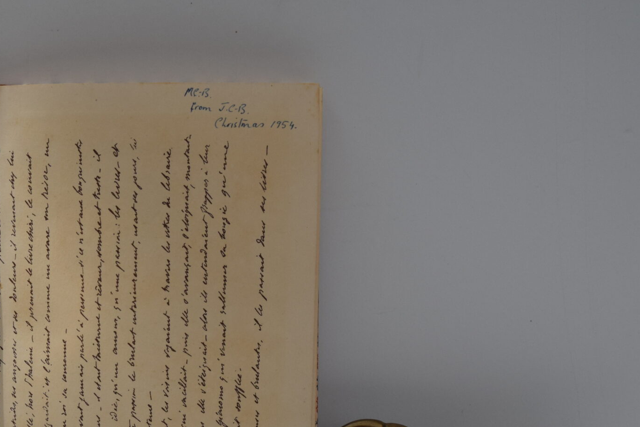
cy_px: 286
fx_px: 1191
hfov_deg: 29.1
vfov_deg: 20.2
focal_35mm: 67
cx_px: 90
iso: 280
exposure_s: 1/250
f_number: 8
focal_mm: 24
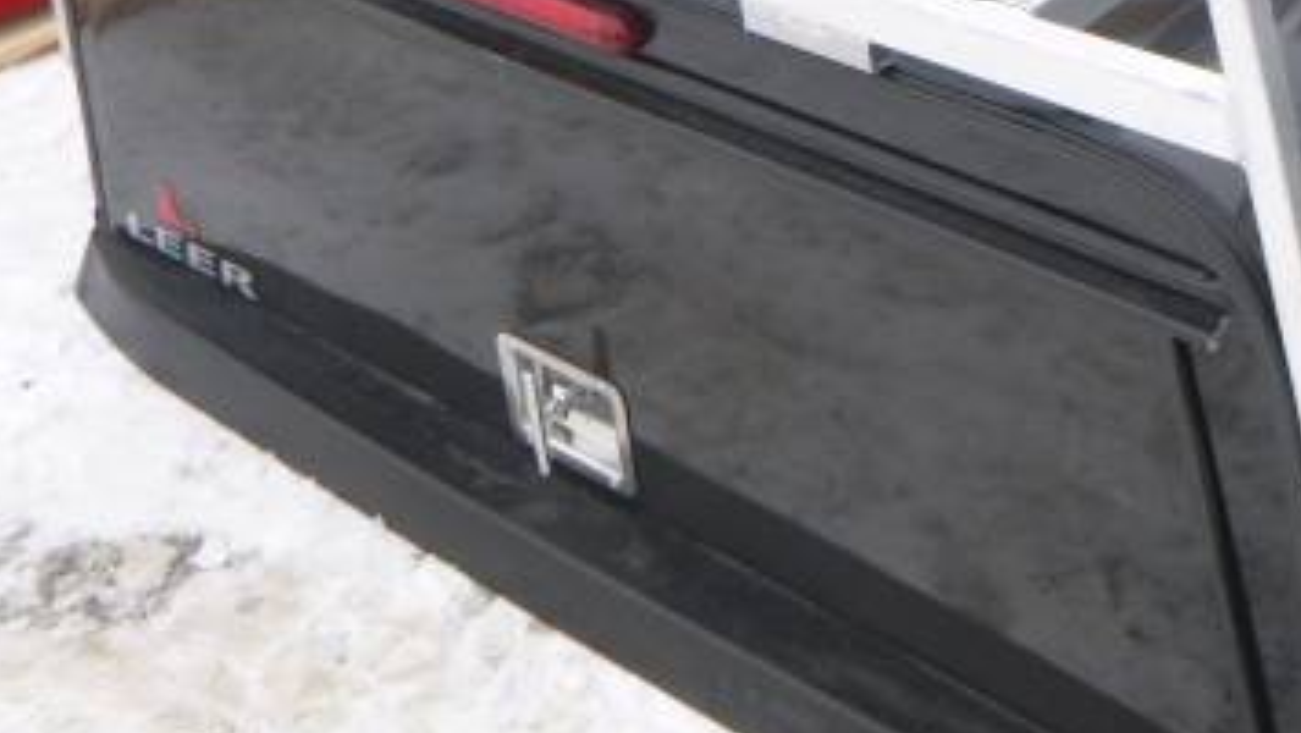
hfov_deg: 35.8
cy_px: 161
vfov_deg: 20.9
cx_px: 968
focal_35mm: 57
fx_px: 1967
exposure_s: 1/125
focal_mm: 5.2
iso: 100
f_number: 4.1
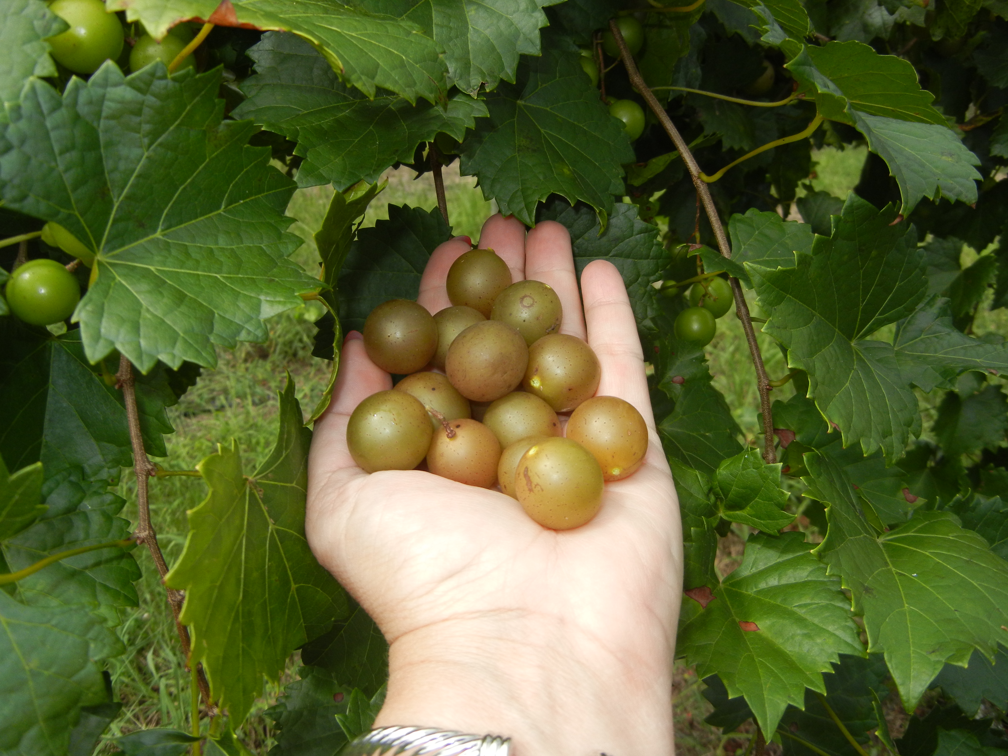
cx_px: 504
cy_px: 378
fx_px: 874
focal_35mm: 30
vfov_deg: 46.8
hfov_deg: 60.0
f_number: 7
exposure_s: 1/297
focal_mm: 5.4
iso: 160
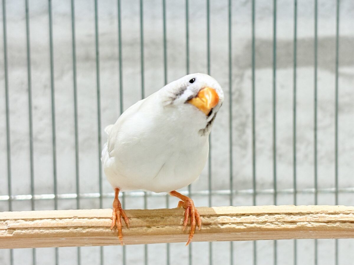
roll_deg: +1.3
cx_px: 177
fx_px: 532
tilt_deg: -3.0
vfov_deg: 28.0
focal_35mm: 52
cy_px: 132
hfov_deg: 36.8
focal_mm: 5.96
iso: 40
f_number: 1.6
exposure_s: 1/100
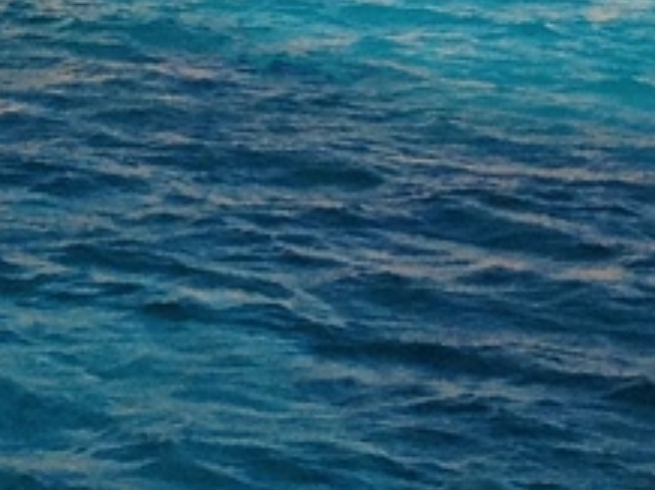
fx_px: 4858
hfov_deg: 7.2
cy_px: -800
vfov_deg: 5.5
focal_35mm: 257
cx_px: -937
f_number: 2.4
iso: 64
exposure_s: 1/2208
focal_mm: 4.28
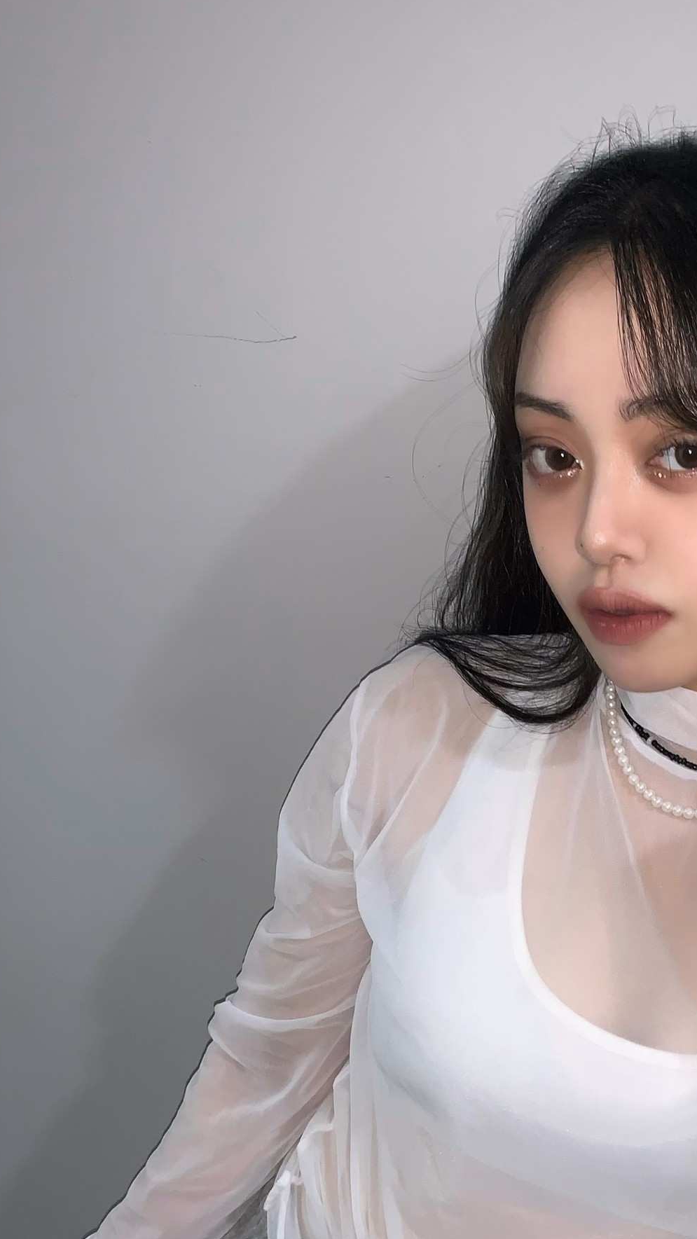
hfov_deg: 28.2
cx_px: 595
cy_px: 775
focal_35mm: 41
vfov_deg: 48.9
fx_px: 1347
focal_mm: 4.25
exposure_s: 1/19
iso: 50
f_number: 1.8
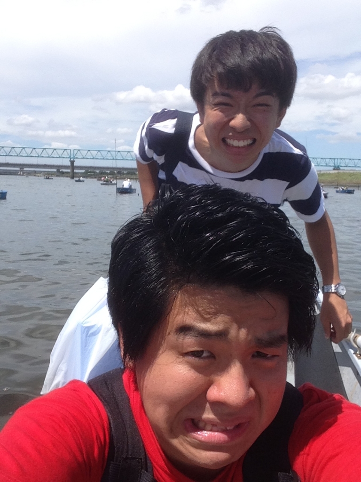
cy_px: 241
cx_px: 180
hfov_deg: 40.7
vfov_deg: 52.6
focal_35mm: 35
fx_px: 487
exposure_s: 1/1511
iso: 32
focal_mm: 2.18
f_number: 2.4
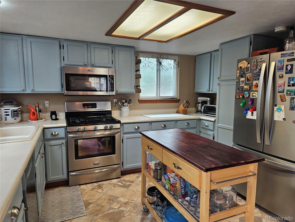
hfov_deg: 73.9
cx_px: 148
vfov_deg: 58.9
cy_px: 111
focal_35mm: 23
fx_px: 196
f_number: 1.8
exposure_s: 1/120
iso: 100
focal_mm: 5.4
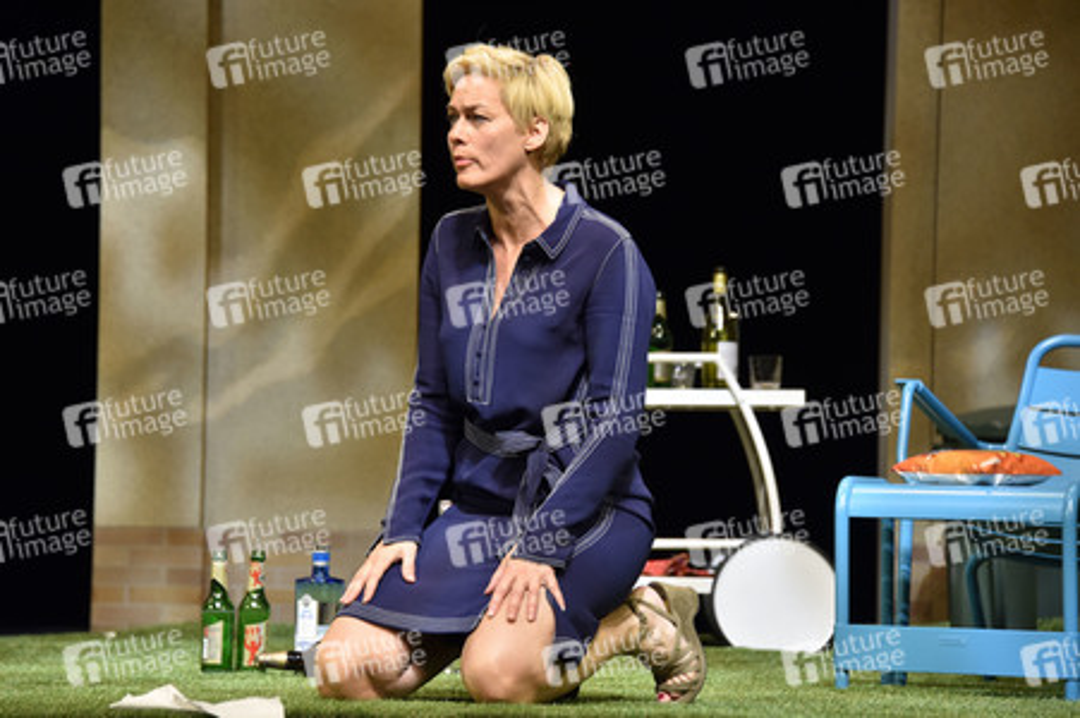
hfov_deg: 10.8
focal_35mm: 190
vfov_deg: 7.2
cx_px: 540
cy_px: 359
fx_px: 5696
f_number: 6.3
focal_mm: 190
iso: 1250
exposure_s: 1/160
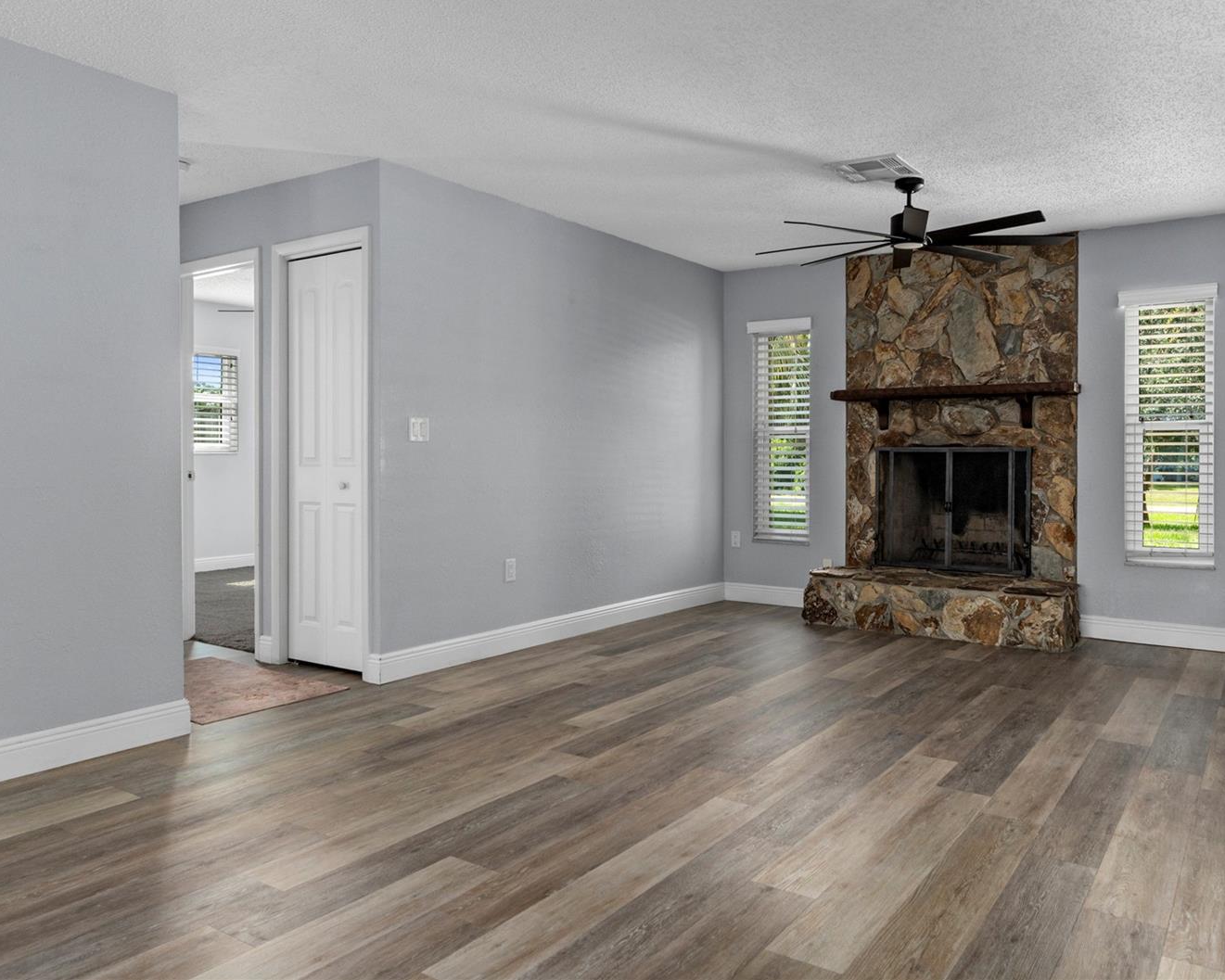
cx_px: 664
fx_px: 927
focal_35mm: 26
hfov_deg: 66.8
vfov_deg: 55.7
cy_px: 487
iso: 320
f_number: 8
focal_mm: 15
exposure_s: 1/4
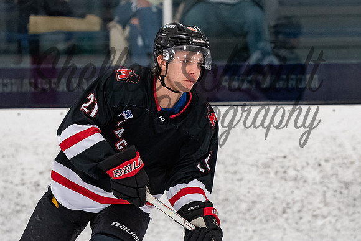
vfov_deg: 3.1
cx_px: 200
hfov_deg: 4.7
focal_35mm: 438
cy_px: 69
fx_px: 4394
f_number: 3.2
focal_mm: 175
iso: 2000
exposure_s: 1/800
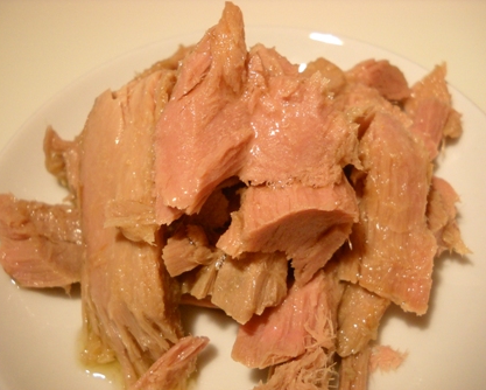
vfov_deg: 34.9
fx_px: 619
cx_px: 246
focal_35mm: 43
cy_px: 195
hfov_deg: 42.9
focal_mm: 6.72
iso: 400
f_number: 3.1
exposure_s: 1/44
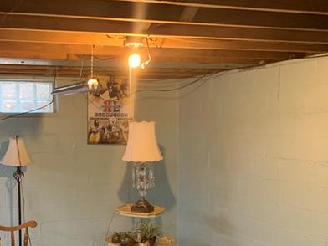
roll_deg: +1.4
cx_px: 114
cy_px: 197
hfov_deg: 35.9
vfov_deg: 27.0
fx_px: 502
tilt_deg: -7.9
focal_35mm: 53
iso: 400
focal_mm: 4.25
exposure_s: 1/30
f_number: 1.8
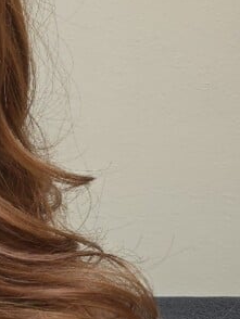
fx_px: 738
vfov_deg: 24.2
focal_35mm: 80
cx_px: -160
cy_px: 221
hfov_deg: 16.2
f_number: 1.7
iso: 160
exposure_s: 1/100
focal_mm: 6.3
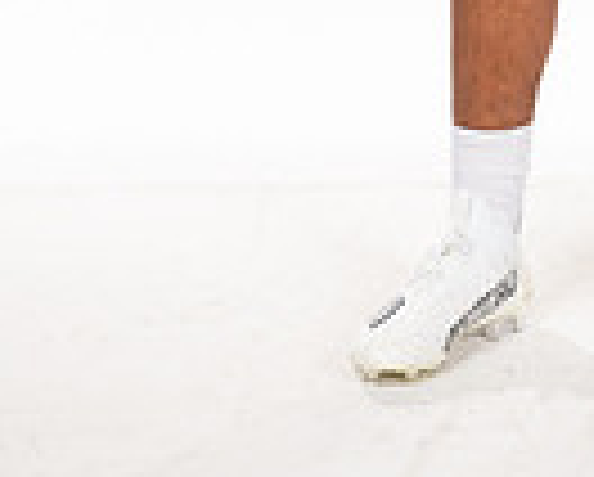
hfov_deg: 10.9
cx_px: 531
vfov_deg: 8.3
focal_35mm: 176
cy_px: -518
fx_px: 3099
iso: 800
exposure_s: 1/320
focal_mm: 55
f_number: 7.1
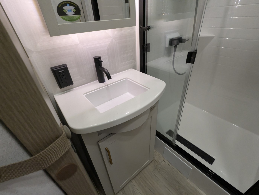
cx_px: 130
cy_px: 98
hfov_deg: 94.4
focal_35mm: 16
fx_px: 120
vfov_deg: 78.2
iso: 318
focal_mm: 2.35
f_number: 2.2
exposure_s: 1/124
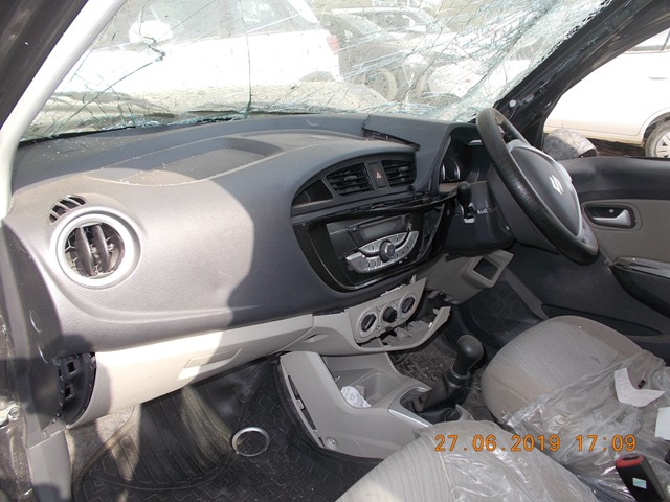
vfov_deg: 53.1
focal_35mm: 26
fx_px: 503
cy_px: 251
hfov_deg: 67.3
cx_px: 335
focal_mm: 4.6
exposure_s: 1/125
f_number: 3.2
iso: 80
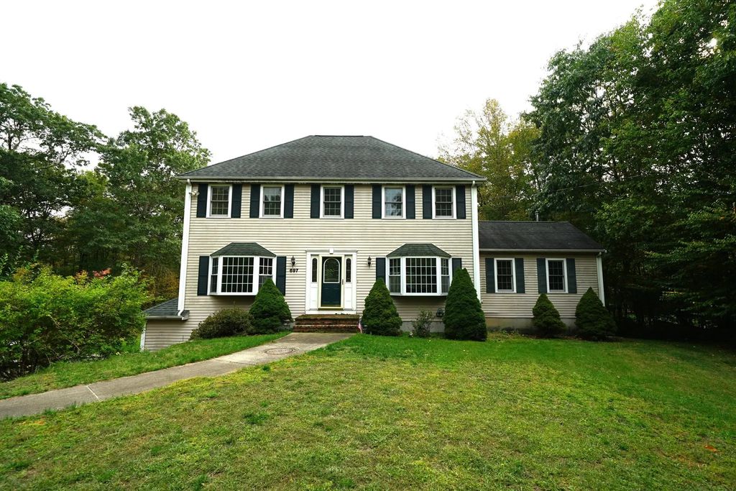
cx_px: 368
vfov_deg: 67.4
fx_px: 368
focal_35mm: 18
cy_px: 246
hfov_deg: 90.0
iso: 100
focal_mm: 18
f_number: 7.1
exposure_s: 1/80
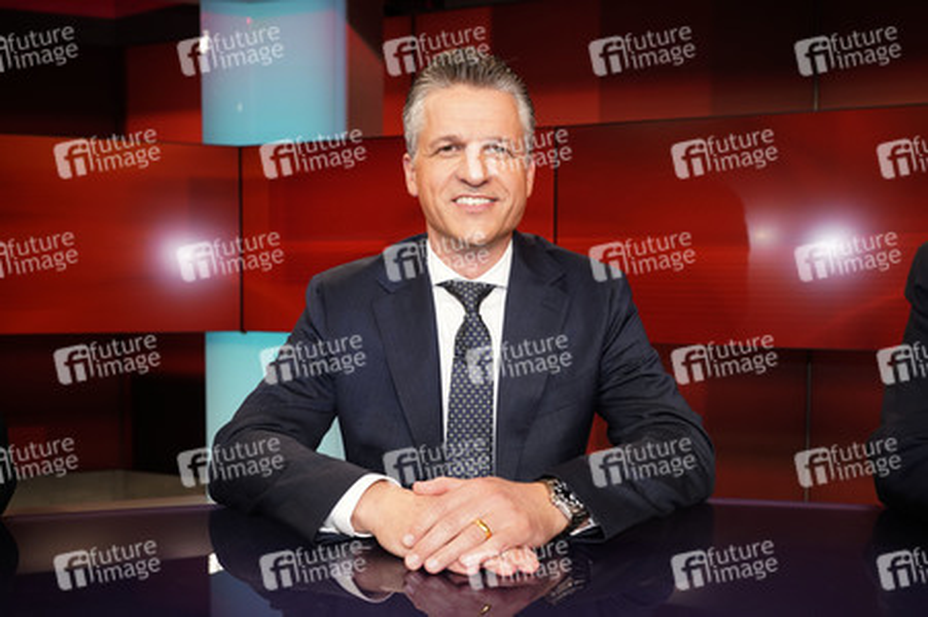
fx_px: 773
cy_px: 308
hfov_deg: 62.0
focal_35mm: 30
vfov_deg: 43.5
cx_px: 464
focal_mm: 30
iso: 2000
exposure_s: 1/125
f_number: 5
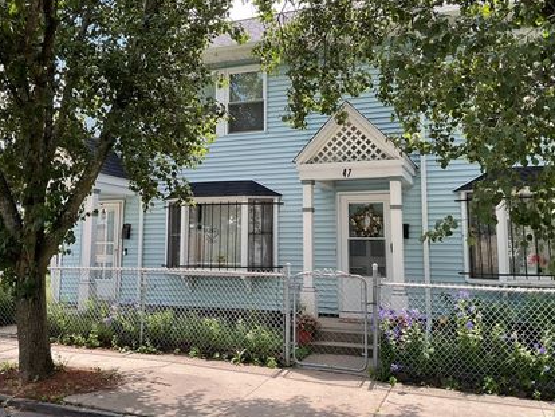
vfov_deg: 40.6
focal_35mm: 35
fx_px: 561
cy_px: 175
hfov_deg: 52.5
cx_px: 253
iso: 16
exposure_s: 1/276
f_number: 1.8
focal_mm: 3
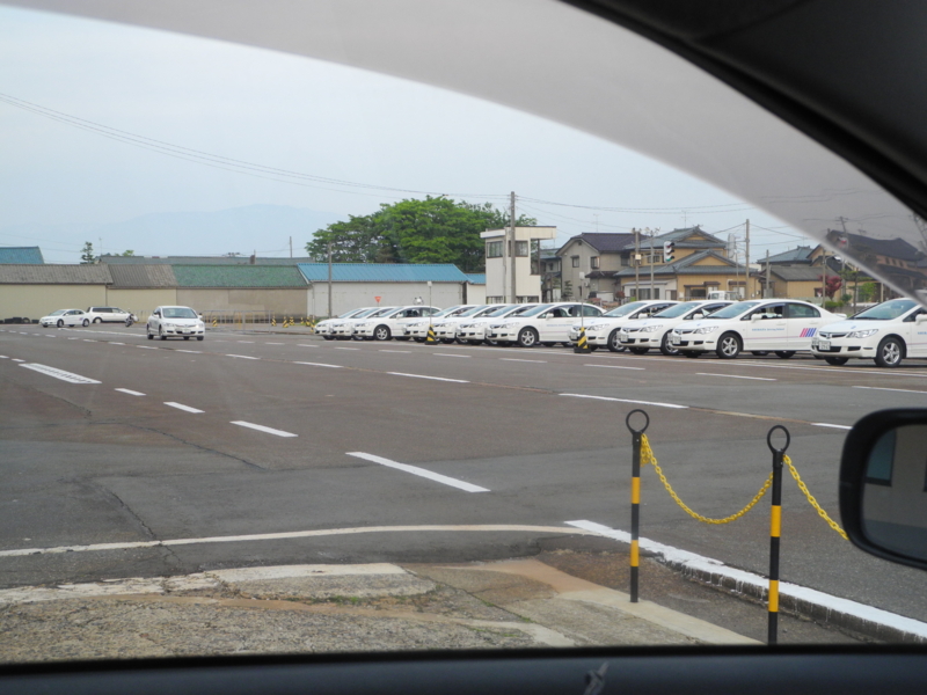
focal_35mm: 50
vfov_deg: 29.1
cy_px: 348
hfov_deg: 38.2
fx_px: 1339
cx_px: 464
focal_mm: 10.7
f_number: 3.5
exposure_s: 1/250
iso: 315
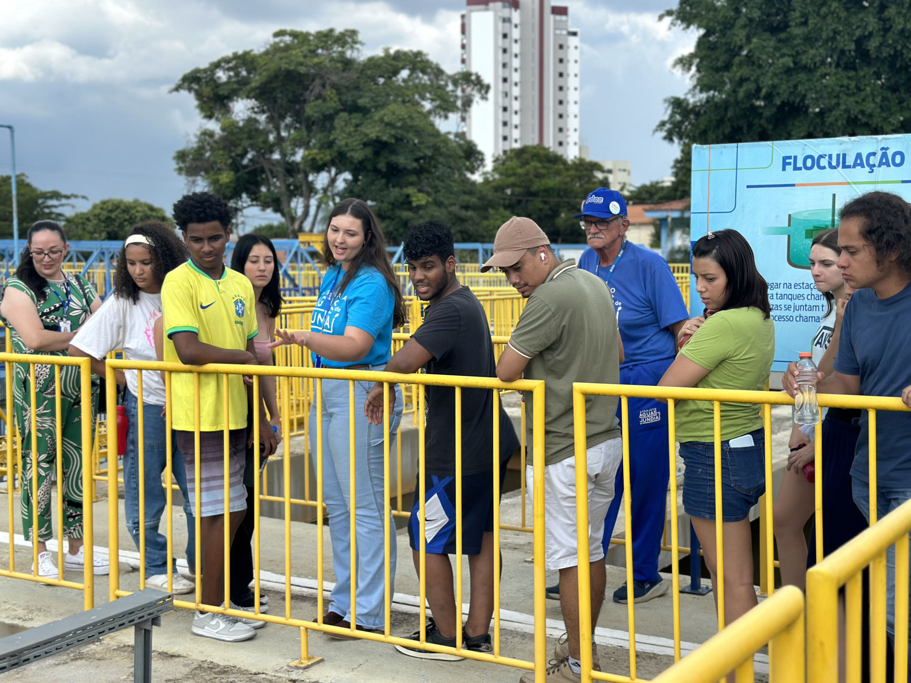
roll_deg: +0.2
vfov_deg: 30.3
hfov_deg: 39.7
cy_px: 342
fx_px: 1263
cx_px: 456
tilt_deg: -4.1
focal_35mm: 48
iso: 80
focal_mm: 6.86
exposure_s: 1/2410
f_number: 1.78
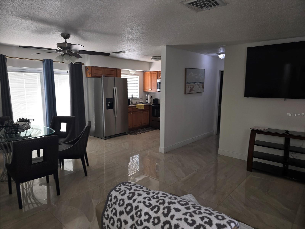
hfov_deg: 73.9
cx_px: 152
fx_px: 203
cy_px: 114
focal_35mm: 23
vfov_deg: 58.9
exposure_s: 1/60
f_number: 1.7
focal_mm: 6.3
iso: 64
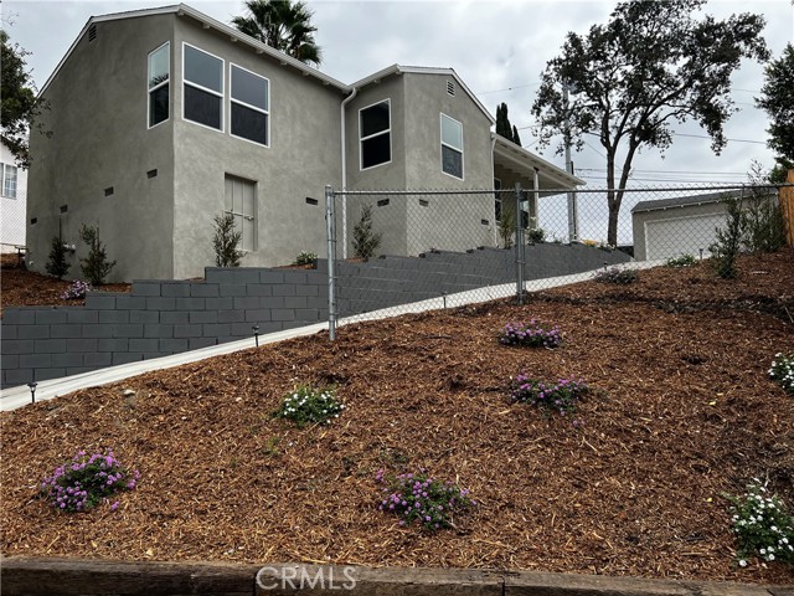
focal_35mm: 26
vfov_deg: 53.1
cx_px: 397
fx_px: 596
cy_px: 298
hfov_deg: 67.3
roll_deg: +1.3
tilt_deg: +5.9
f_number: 1.5
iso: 50
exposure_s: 1/3077
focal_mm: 5.7
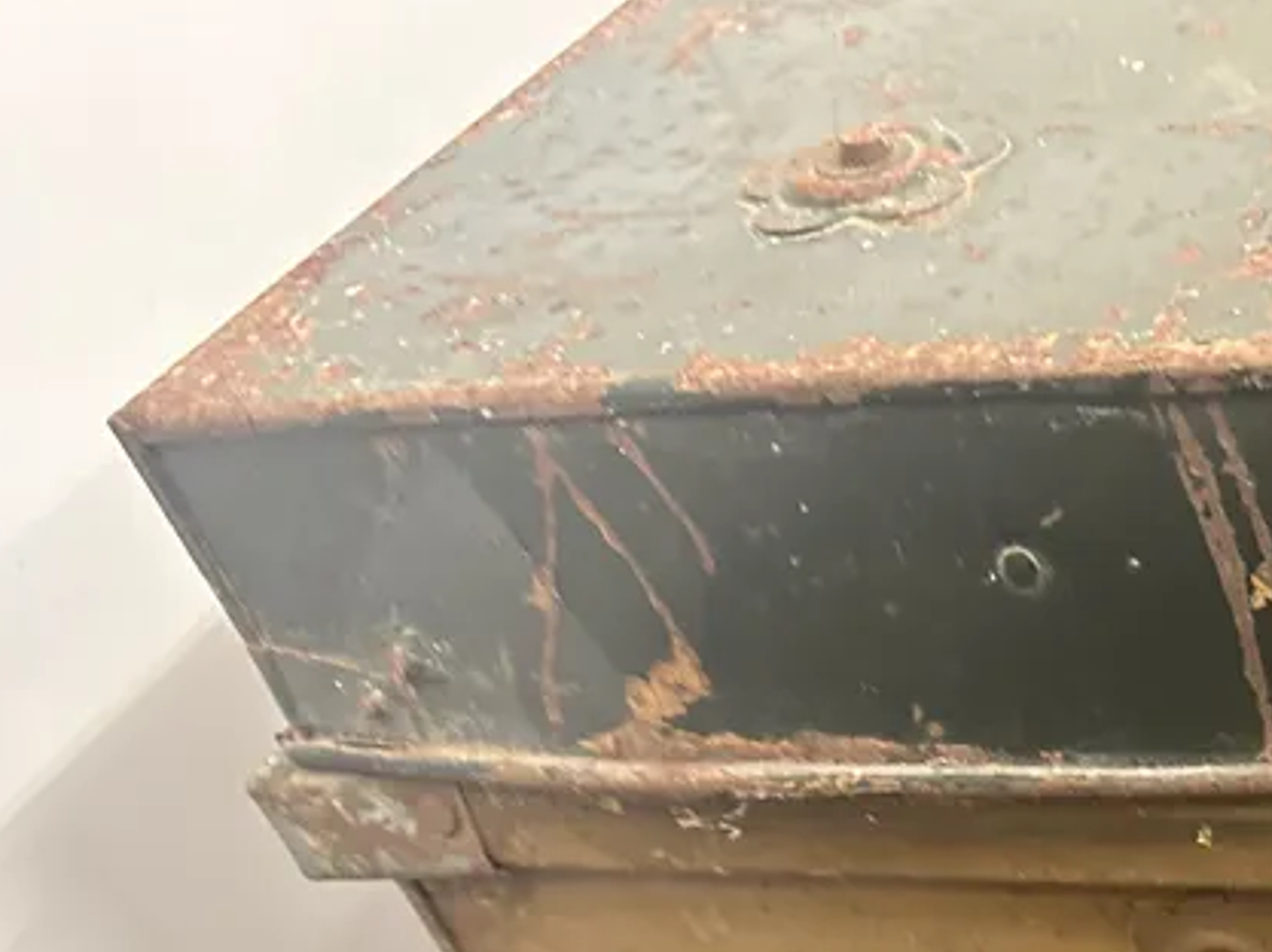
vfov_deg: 23.1
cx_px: 1504
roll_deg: +10.9
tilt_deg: -42.7
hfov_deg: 28.7
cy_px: 1074
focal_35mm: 59
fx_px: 2166
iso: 640
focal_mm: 6.86
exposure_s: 1/33
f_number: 1.78
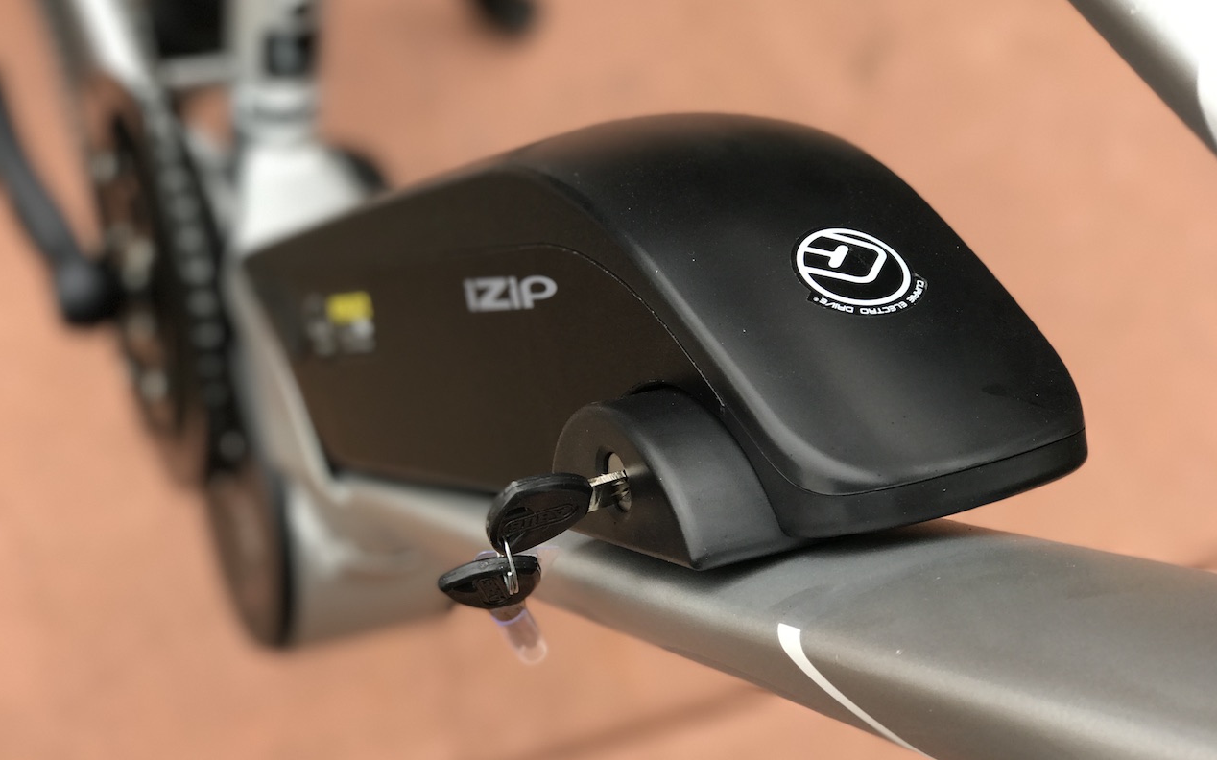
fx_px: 2023
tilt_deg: -65.4
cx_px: 610
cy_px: 399
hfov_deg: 33.5
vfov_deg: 21.3
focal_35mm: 61
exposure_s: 1/60
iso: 50
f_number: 2.8
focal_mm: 6.6
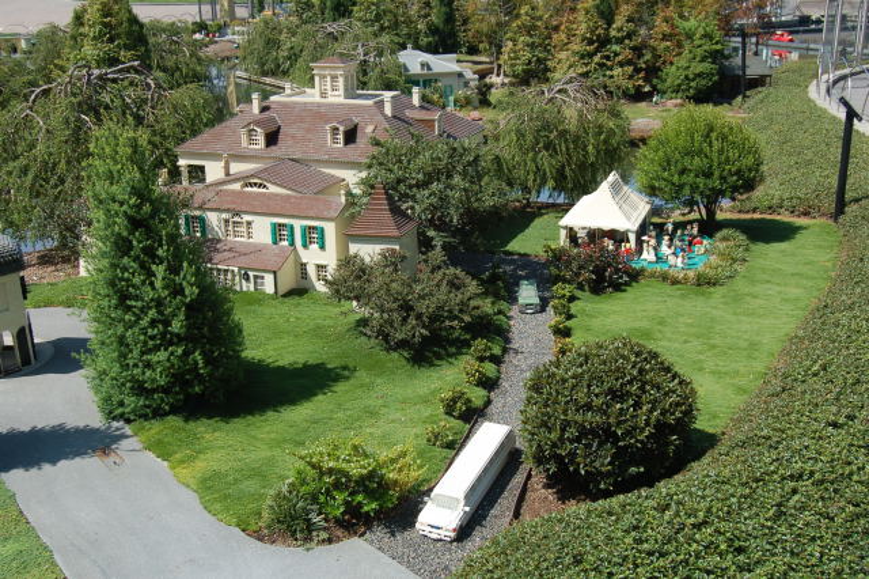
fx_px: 941
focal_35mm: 39
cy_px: 290
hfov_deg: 49.6
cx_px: 434
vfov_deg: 34.2
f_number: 7.1
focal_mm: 26
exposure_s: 1/200
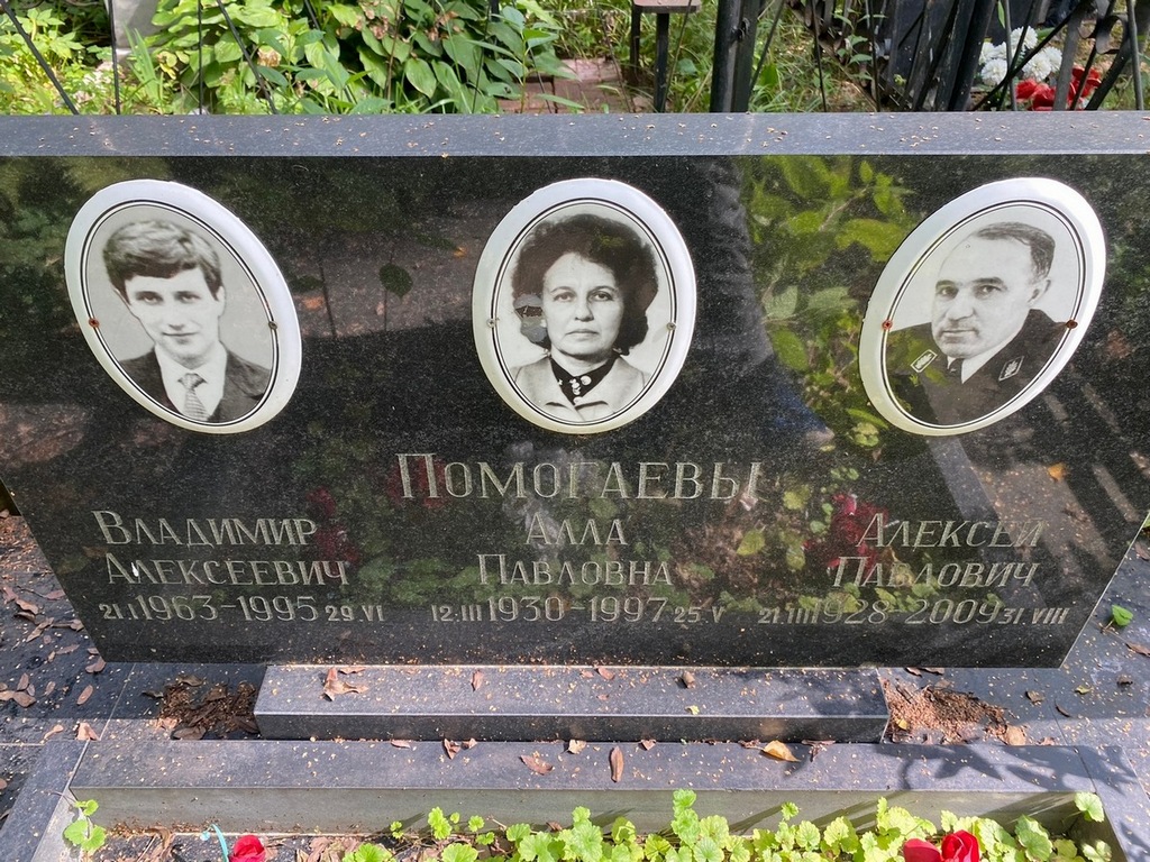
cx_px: 575
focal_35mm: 26
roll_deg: +4.4
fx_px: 864
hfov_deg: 67.3
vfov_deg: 53.1
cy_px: 431
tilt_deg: -39.1
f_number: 1.8
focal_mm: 4.25
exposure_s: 1/121
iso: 40
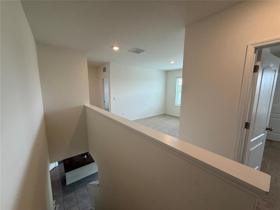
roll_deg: +0.2
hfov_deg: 102.1
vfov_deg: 85.7
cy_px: 105
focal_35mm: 14
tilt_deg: -7.9
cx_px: 140
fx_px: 113
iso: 100
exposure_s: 1/120
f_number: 2.2
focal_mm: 2.22
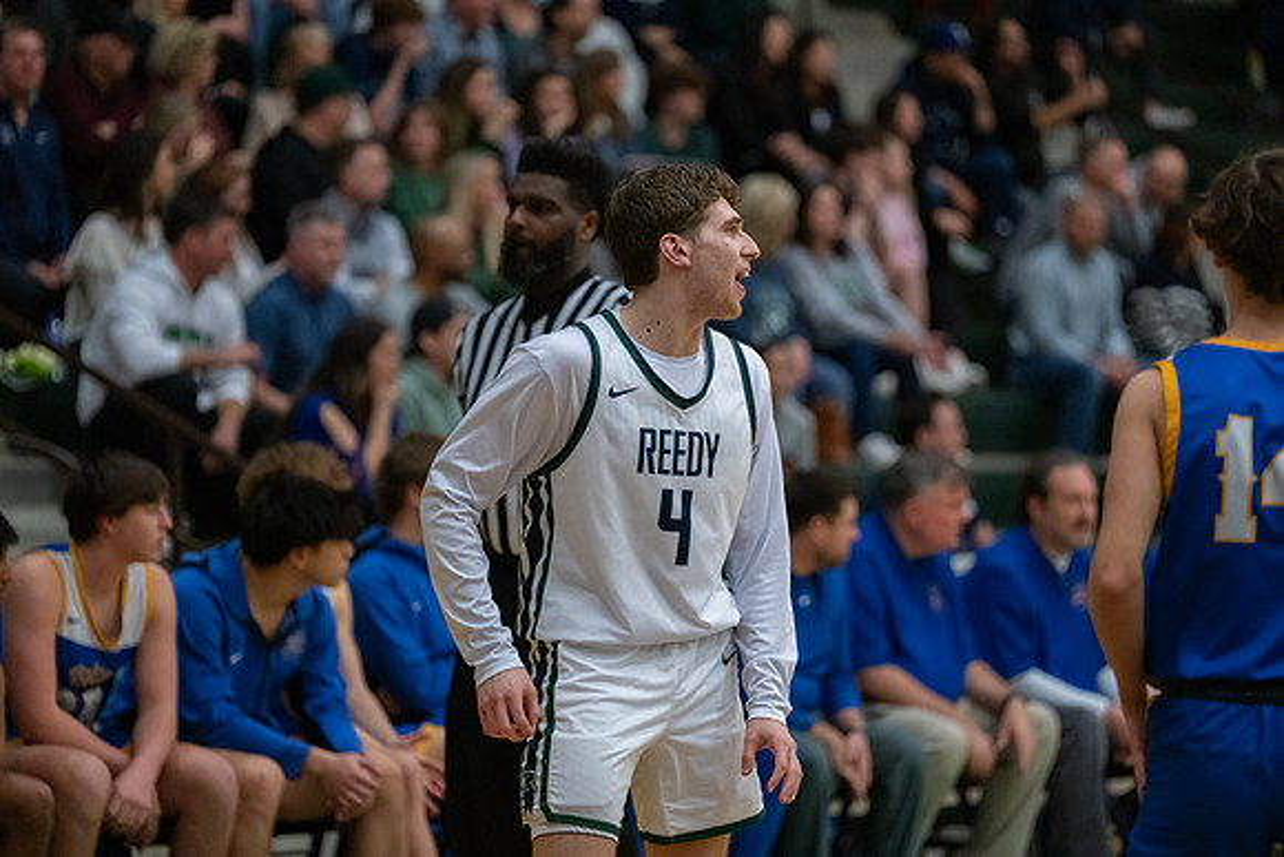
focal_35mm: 160
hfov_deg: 12.8
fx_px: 5708
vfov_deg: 8.6
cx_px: 642
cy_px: 428
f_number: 2.8
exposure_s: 1/1000
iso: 6400
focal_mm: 160
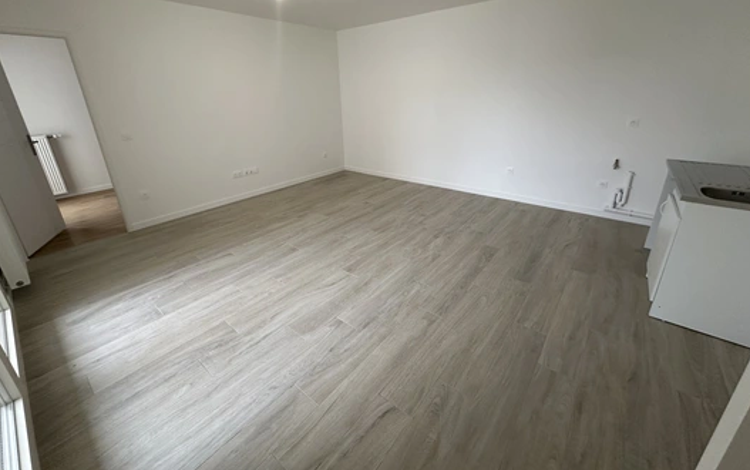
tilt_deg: -19.3
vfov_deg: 74.4
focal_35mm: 15
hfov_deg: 101.4
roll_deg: +0.1
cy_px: 199
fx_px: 307
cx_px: 376
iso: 160
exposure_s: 1/99
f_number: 2.2
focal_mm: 2.22
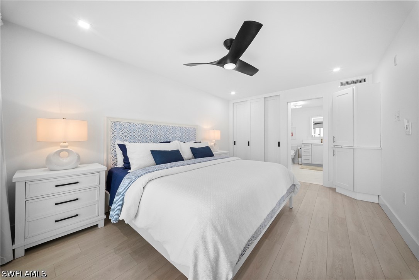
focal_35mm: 12
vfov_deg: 90.0
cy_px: 140
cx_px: 210
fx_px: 140
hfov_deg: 112.6
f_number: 11
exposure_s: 1/40
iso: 2000
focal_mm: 12
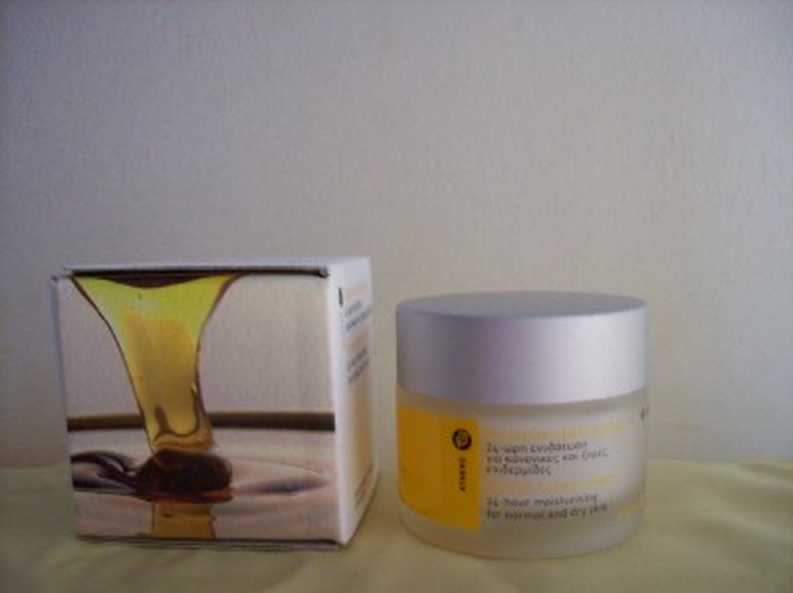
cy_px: 296
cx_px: 396
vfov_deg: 39.6
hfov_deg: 51.4
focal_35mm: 36
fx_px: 824
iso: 135
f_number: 2.7
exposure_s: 1/32
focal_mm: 6
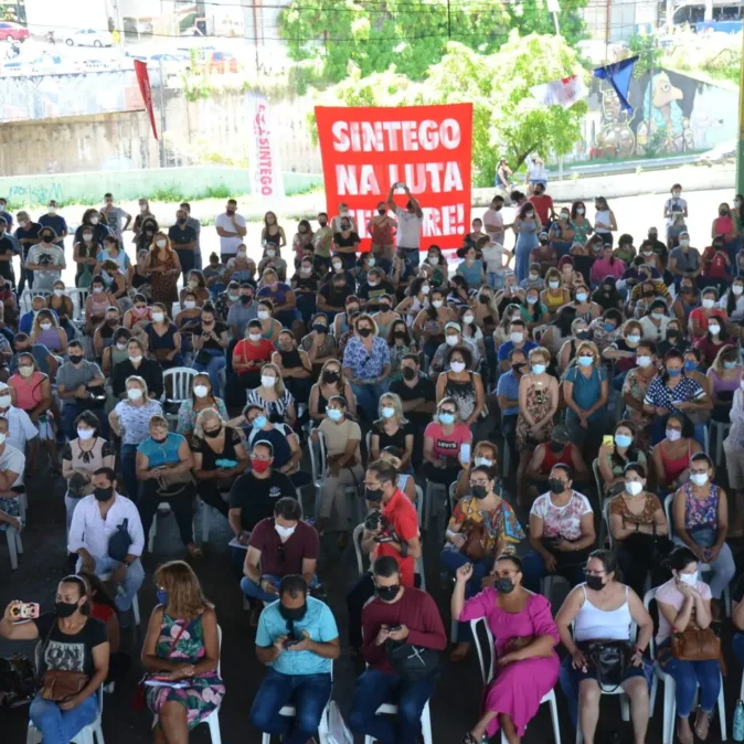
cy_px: 371
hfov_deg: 29.5
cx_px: 438
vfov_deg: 29.6
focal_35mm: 58
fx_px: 1410
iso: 400
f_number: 5
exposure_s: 1/100
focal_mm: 30
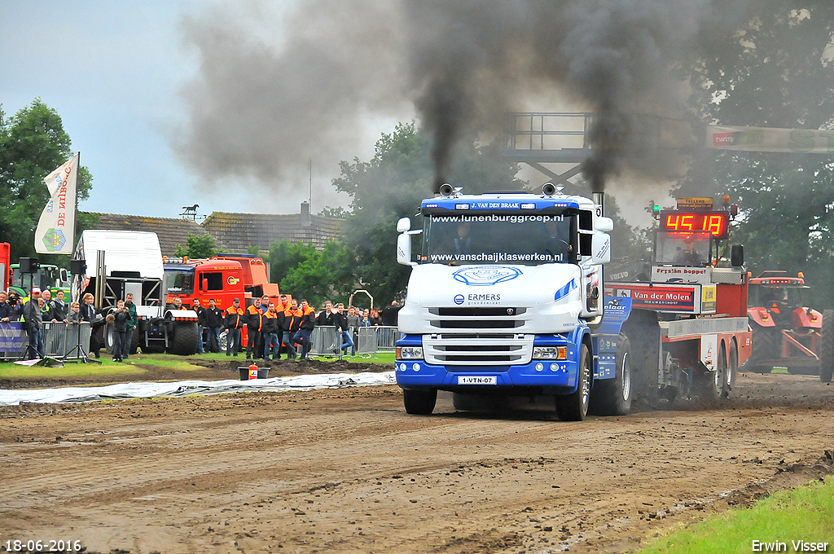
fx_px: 3887
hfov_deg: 12.2
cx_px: 417
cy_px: 277
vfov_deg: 8.1
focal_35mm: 168
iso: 1000
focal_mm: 112
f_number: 5.6
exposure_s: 1/400
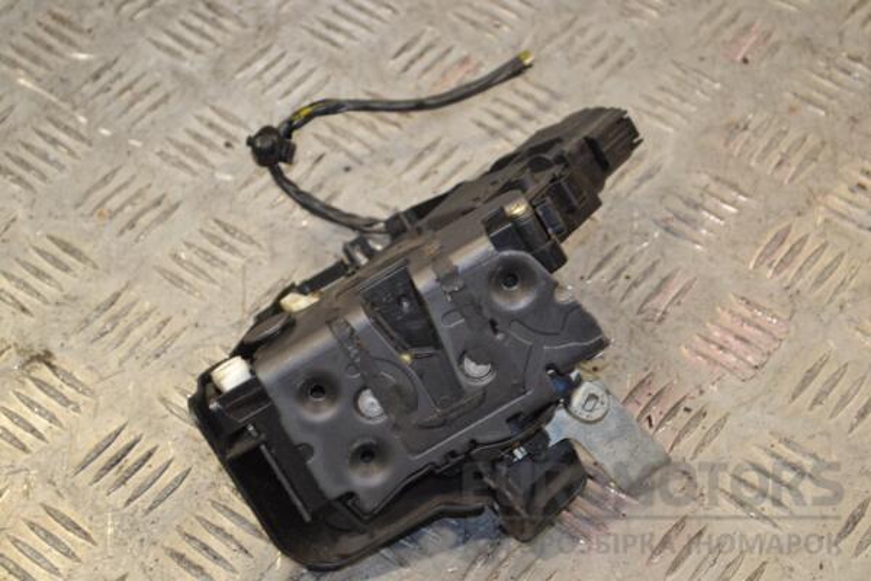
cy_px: 290
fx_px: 1996
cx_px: 436
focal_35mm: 82
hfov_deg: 24.6
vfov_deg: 16.6
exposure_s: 1/60
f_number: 5.6
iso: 400
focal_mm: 55
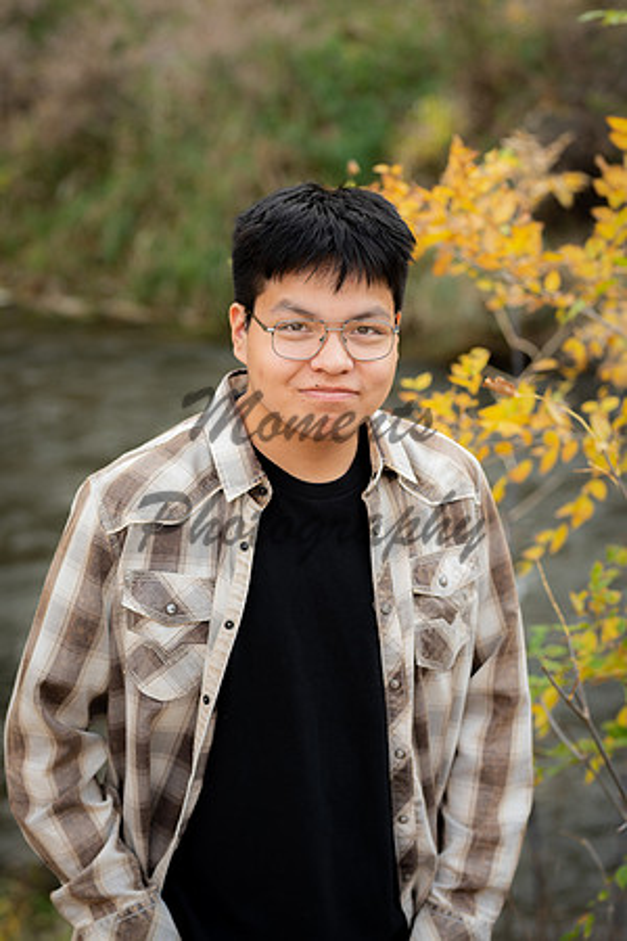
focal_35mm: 85
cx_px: 314
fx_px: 2220
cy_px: 470
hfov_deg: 16.1
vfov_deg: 23.9
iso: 200
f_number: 3.5
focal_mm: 85
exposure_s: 1/125
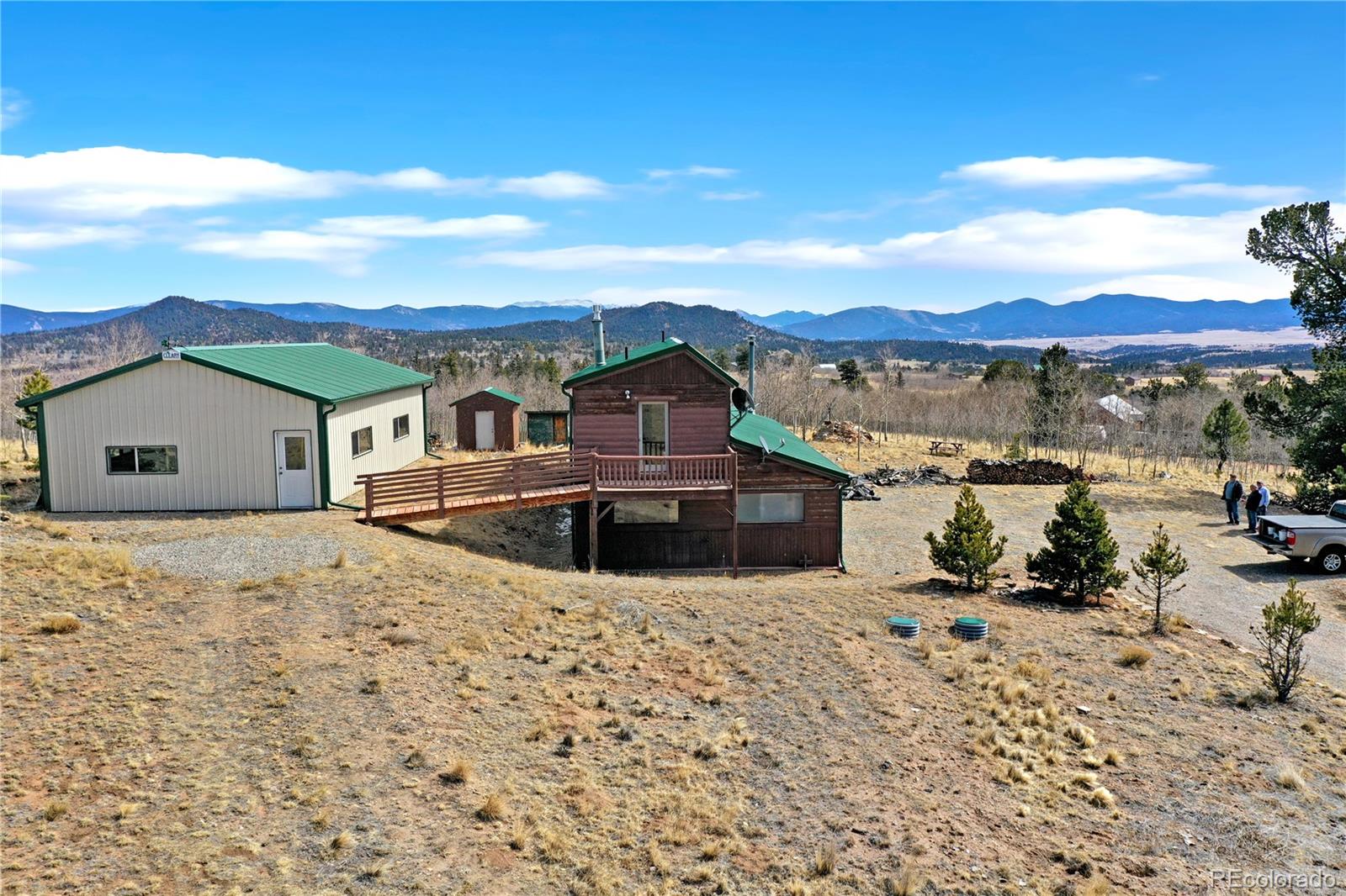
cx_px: 673
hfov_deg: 65.5
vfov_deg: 46.4
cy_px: 448
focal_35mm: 28
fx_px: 1047
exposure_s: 1/500
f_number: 6.3
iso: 100
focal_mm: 10.26
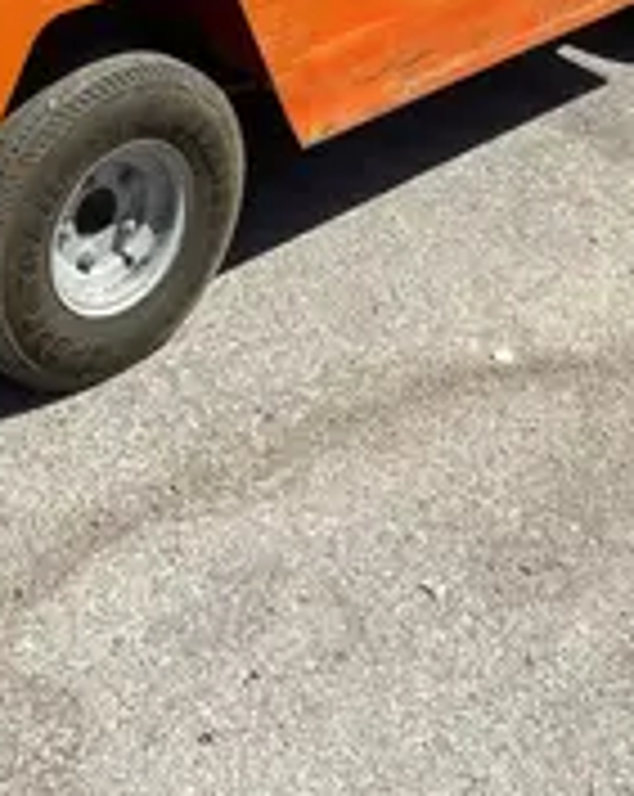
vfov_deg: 22.6
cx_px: 360
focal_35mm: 79
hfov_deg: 19.4
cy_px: -119
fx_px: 1858
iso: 50
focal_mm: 5.7
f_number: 1.5
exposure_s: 1/5319
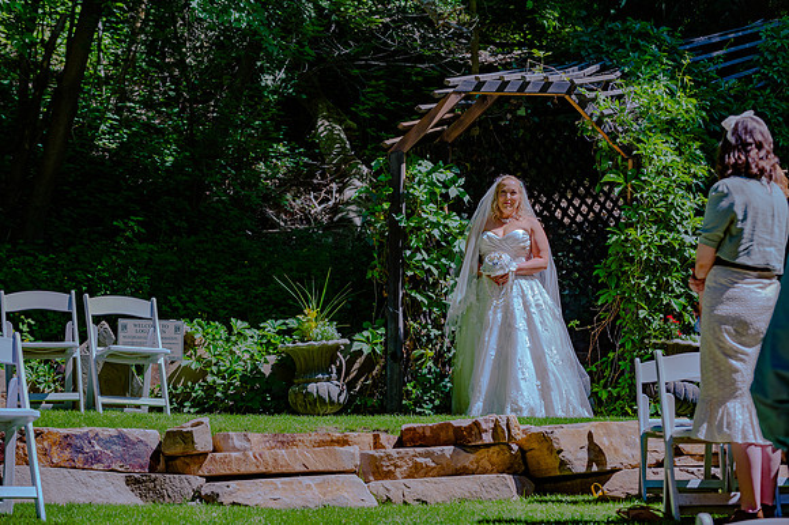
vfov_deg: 12.4
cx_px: 394
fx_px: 2409
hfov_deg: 18.6
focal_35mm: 110
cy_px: 262
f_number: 6.3
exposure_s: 1/500
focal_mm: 110
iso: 200
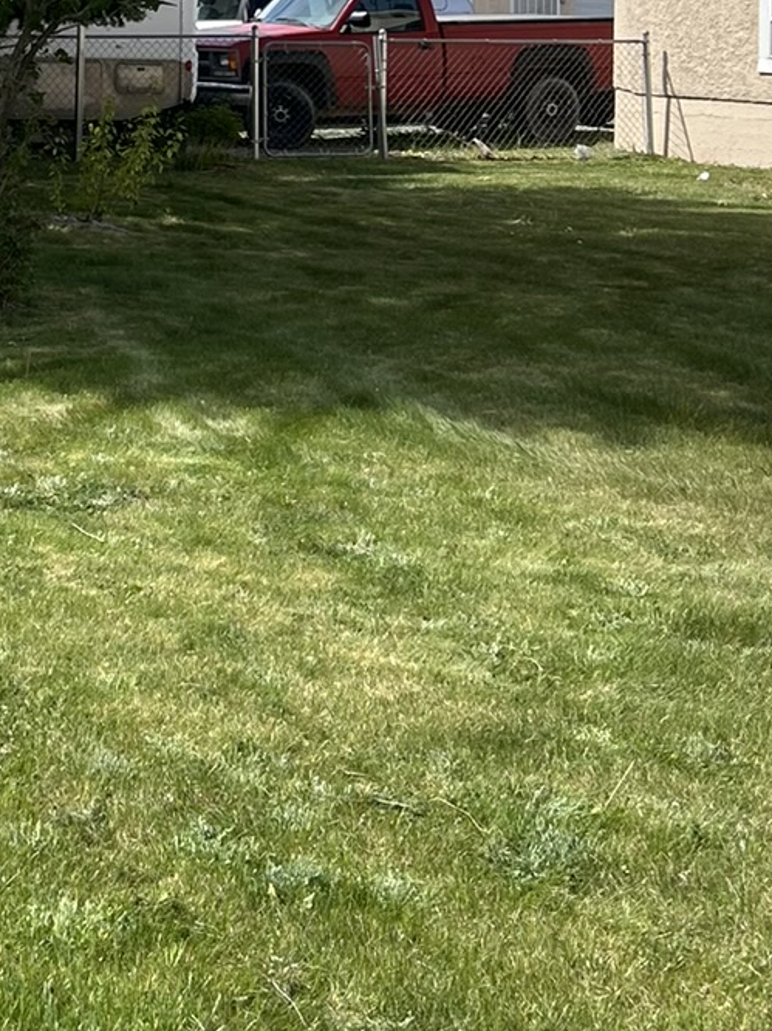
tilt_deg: +4.8
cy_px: -77
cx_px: -46
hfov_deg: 17.9
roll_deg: -1.0
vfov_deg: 23.1
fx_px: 2380
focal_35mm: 80
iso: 50
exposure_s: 1/2404
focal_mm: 5.7
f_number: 1.5
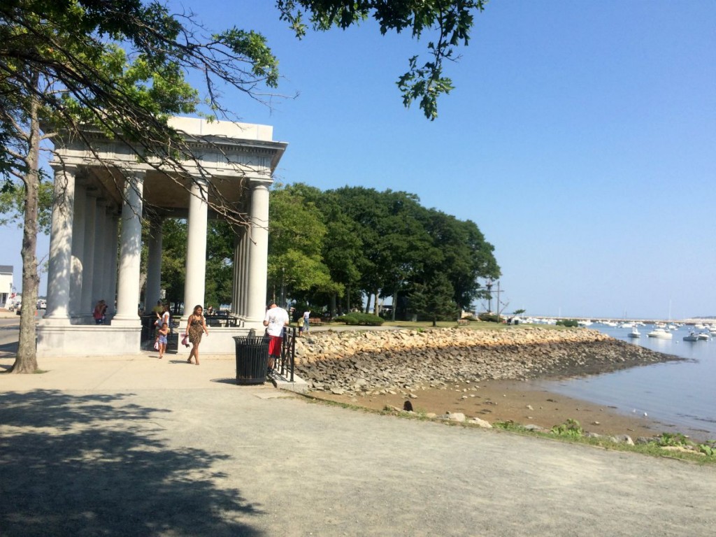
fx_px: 600
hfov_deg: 61.7
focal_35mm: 29
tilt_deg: +1.8
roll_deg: -0.2
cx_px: 358
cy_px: 268
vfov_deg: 48.2
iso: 32
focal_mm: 4.15
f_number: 2.2
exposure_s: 1/1866
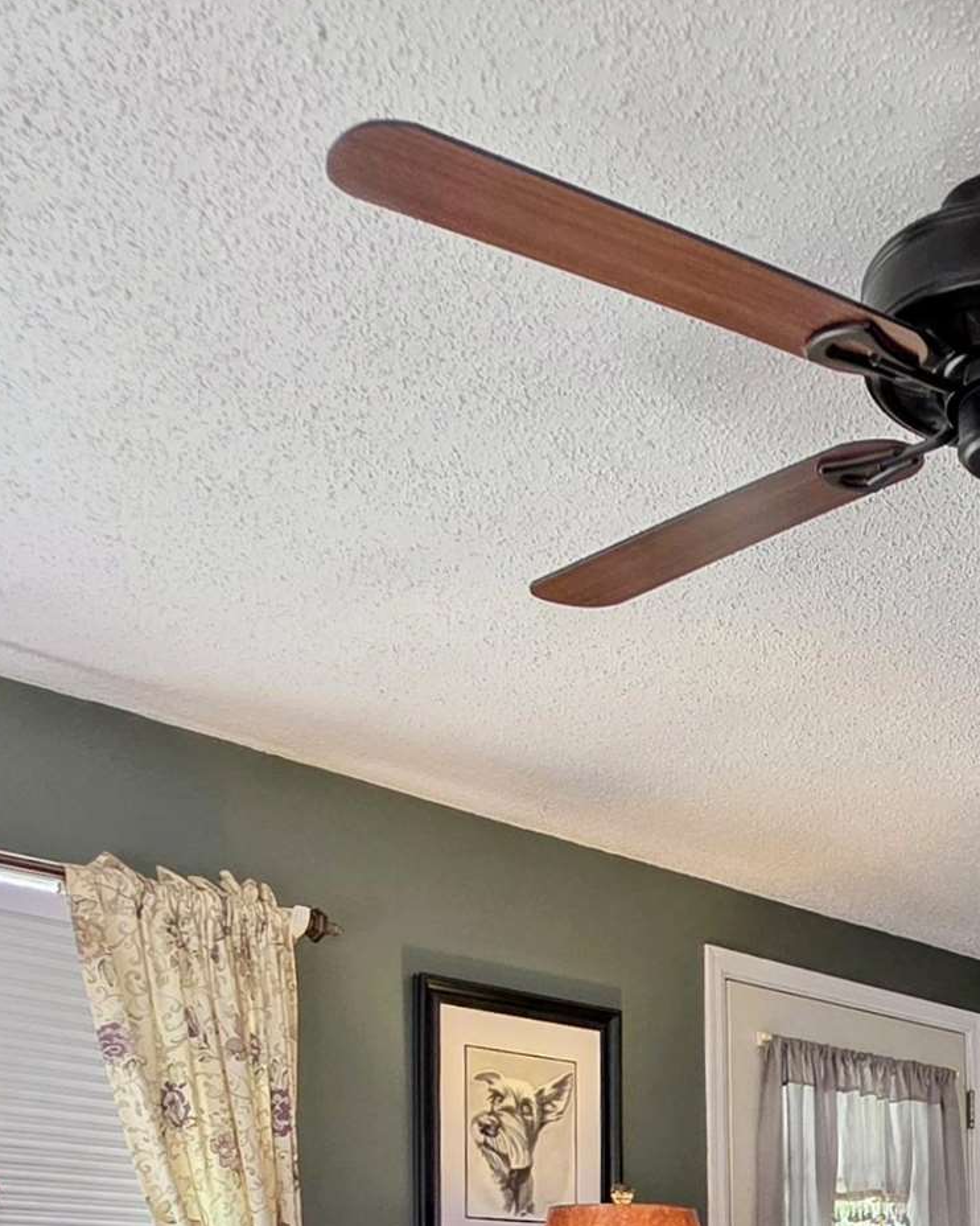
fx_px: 1523
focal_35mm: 42
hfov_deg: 33.0
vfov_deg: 37.4
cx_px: 959
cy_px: 1317
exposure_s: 1/120
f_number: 1.9
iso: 125
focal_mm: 2.2
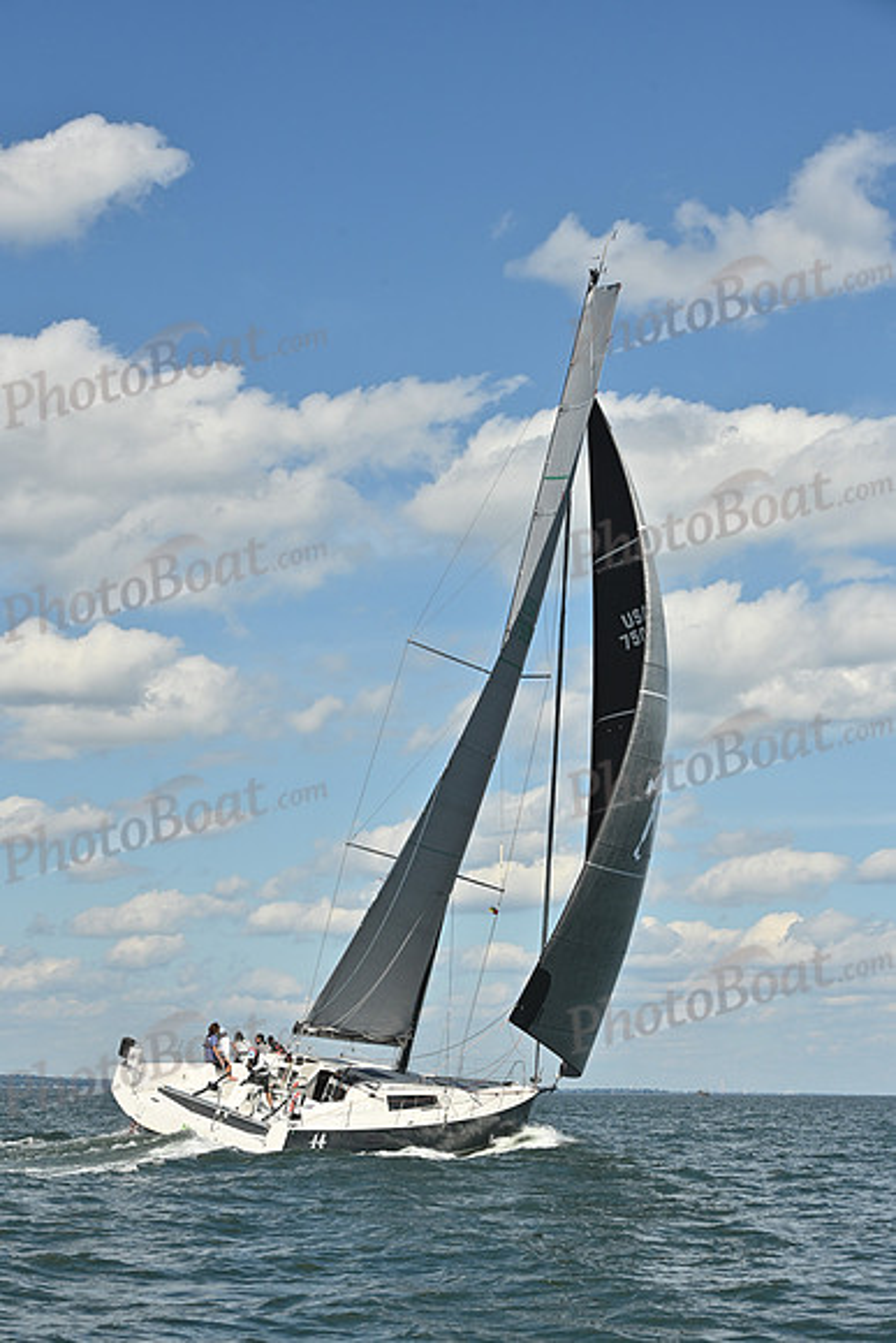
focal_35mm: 70
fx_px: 2612
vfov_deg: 28.8
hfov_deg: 19.5
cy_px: 672
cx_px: 448
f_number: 10
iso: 250
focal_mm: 70
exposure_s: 1/1000
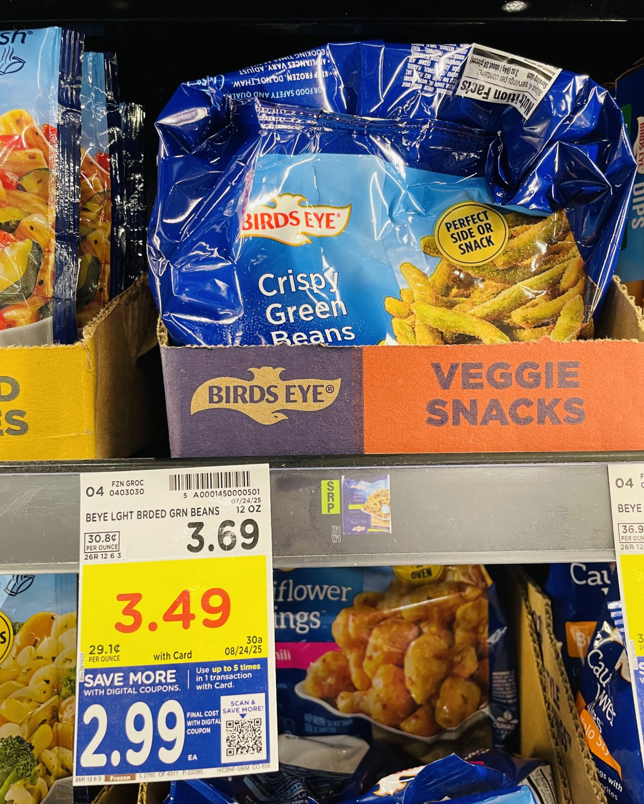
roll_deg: +1.3
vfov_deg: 62.2
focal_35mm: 28
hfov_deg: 51.5
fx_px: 667
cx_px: 330
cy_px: 403
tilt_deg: -4.7
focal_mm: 4.2
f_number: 1.6
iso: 80
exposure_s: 1/60
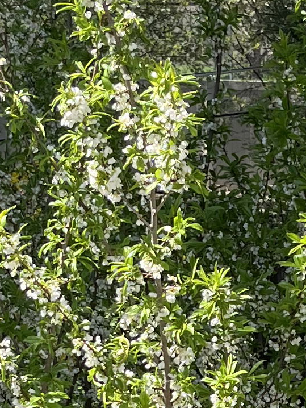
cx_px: 273
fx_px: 1720
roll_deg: +0.0
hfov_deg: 10.1
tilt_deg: -17.4
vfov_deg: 13.3
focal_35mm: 146
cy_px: 444
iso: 50
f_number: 1.6
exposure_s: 1/913
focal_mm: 5.1
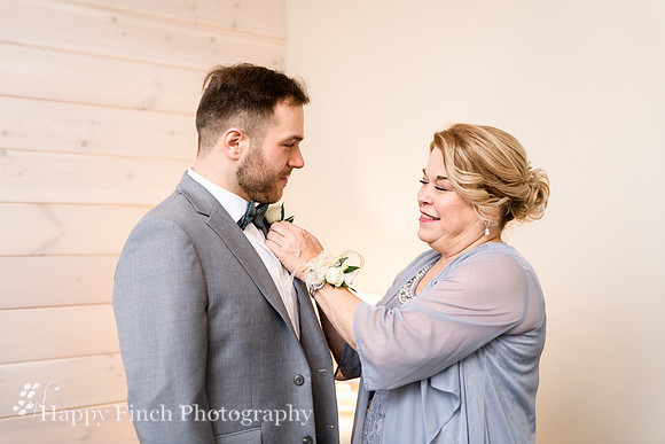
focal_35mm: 54
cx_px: 322
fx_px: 992
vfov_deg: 25.2
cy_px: 215
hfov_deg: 37.0
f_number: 2.8
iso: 400
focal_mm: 52
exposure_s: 1/100
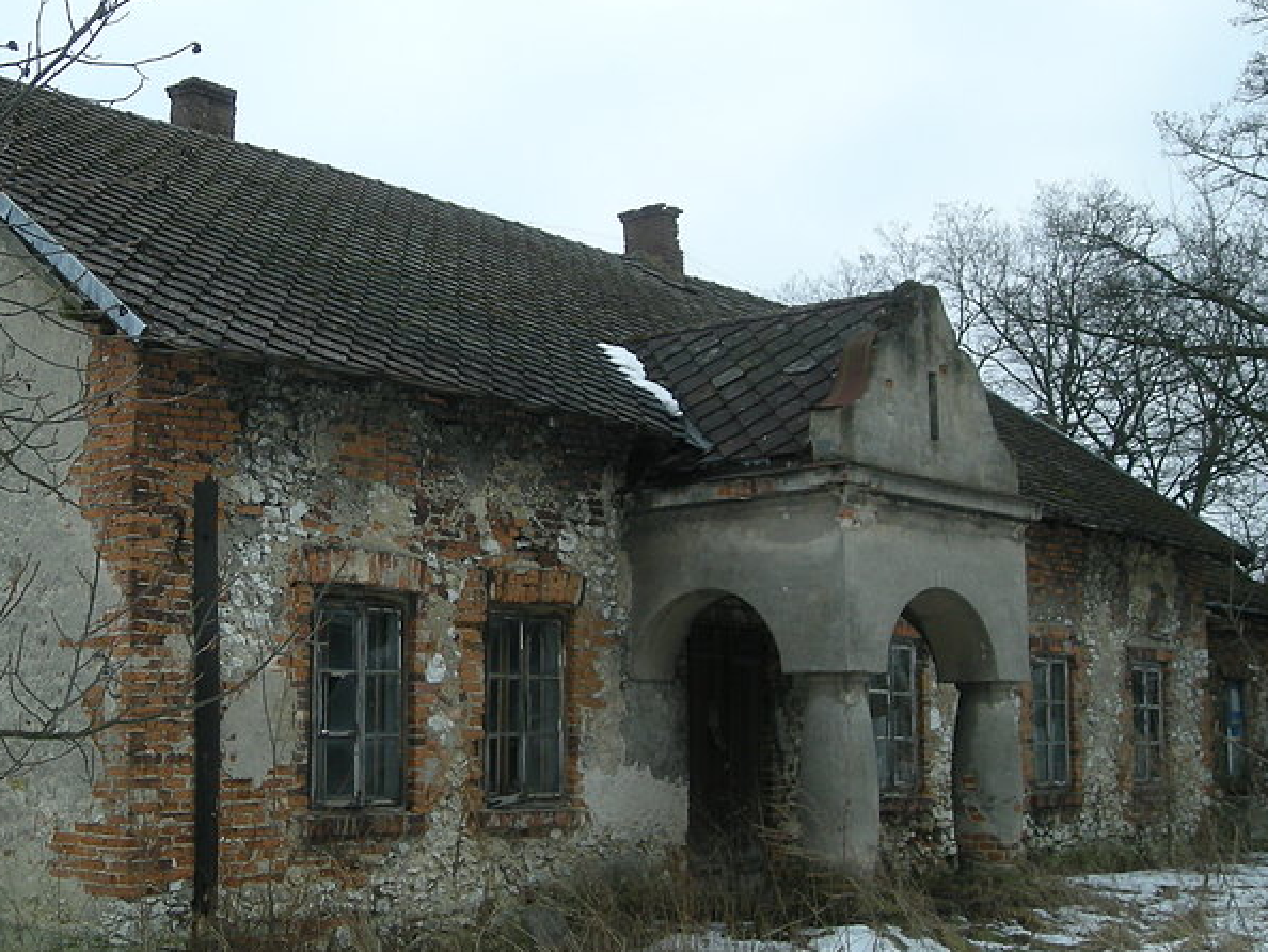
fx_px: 1942
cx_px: 438
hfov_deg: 35.8
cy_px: 454
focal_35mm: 53
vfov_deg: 27.5
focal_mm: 5.7
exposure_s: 1/210
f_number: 2.8
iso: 50
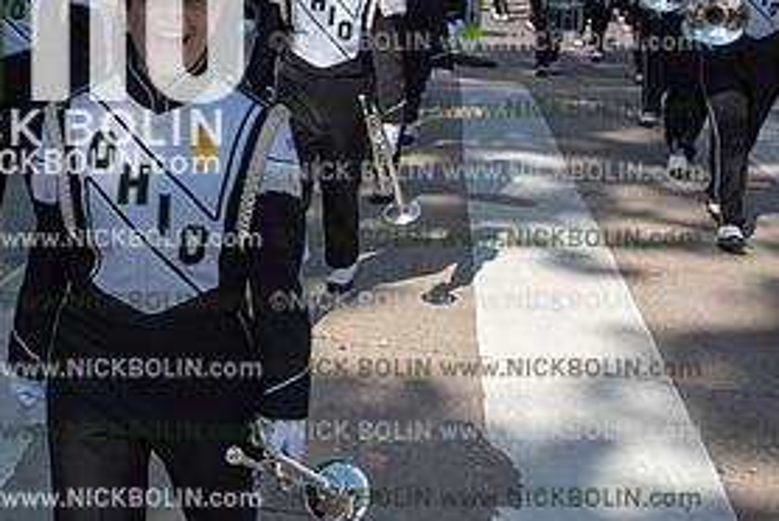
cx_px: 45
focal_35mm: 50
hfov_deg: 36.5
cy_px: 43
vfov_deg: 26.1
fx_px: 1083
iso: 400
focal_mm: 24
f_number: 5
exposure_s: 1/4000
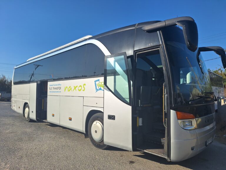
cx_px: 113
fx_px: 150
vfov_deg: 58.9
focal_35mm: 23
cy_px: 85
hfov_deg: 73.9
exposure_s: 1/4762
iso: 40
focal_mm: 5.54
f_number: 1.8
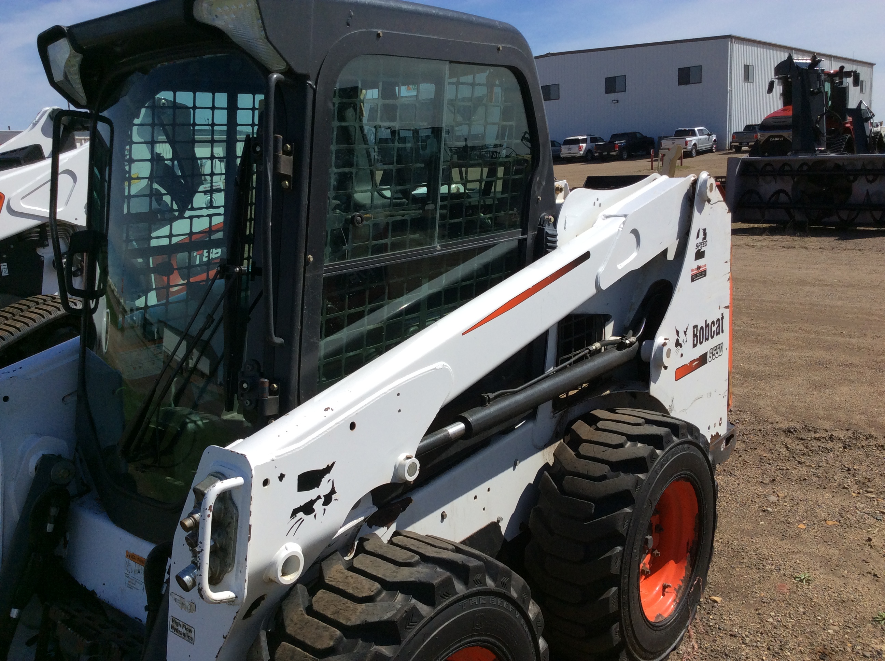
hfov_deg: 56.9
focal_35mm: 32
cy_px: 330
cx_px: 442
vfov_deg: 44.1
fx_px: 817
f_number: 2.4
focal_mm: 3.3
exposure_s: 1/2288
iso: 32
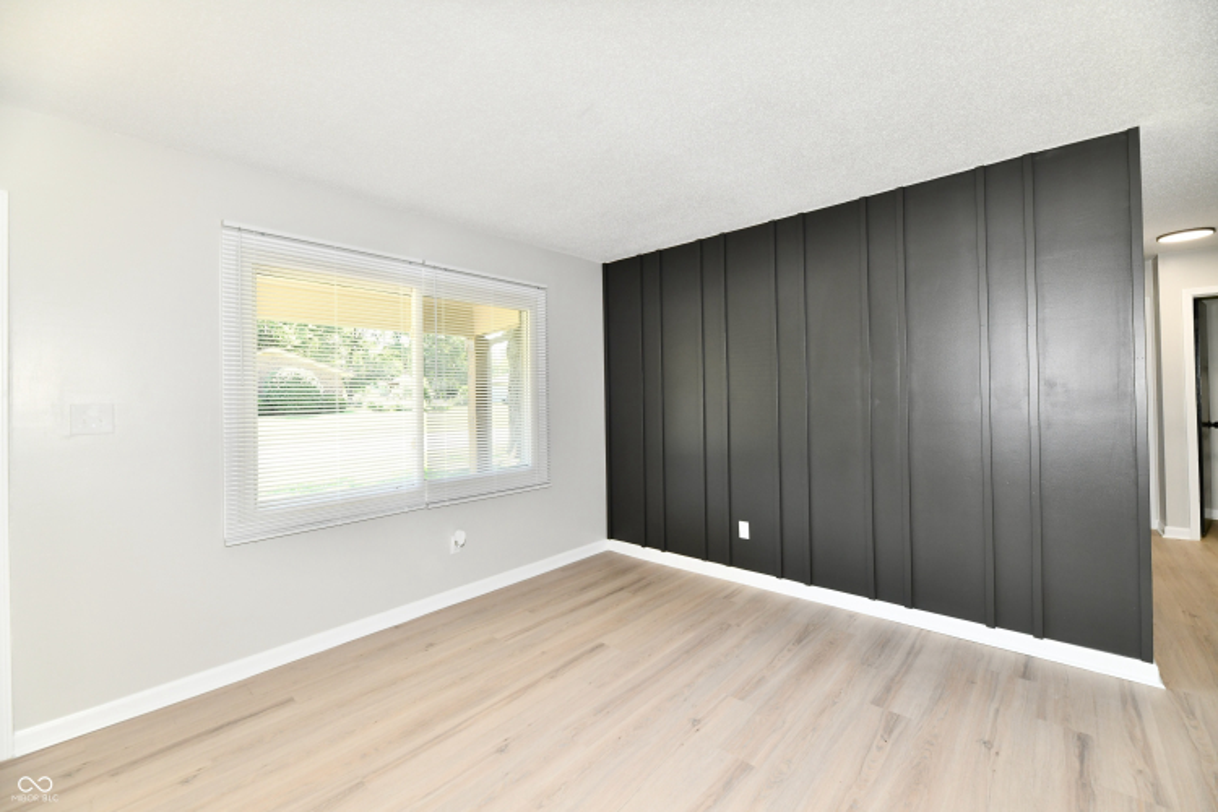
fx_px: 474
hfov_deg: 104.3
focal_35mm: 14
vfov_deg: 81.2
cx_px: 609
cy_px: 406
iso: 640
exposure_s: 1/60
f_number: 6.3
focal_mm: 14
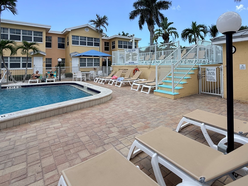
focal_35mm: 20
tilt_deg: +1.2
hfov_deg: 80.4
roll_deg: +0.9
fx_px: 143
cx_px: 153
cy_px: 62
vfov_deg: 64.2
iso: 50
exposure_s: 1/1656
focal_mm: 2.22
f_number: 2.2
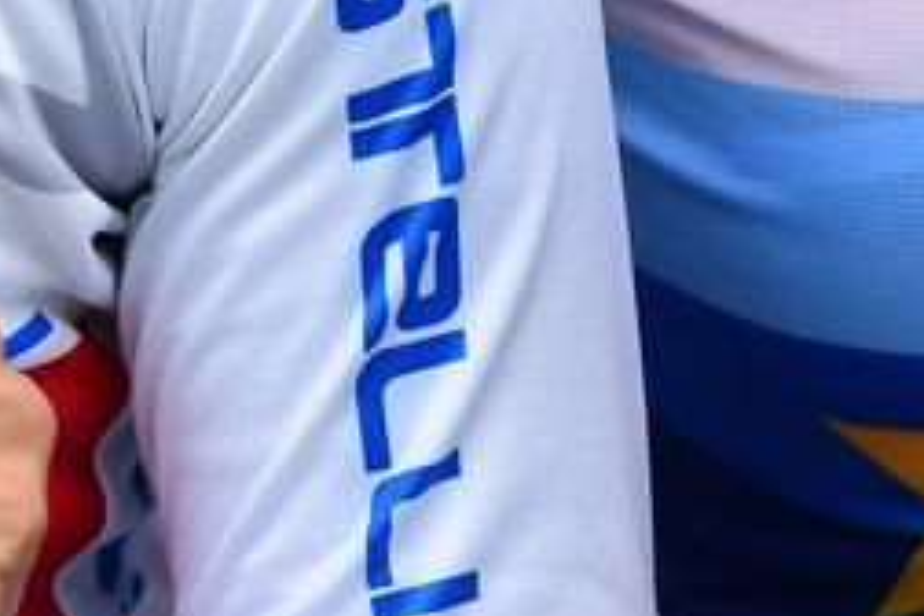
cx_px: -656
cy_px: -680
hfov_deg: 2.2
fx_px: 24484
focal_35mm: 954
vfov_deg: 1.4
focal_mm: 200
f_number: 5.6
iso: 800
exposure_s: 1/800
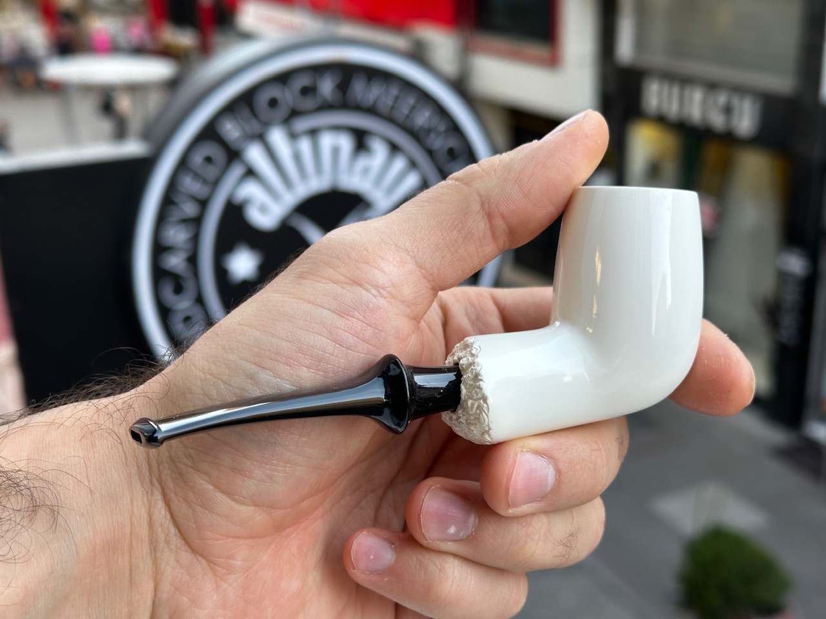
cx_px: 413
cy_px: 310
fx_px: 1145
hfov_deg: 39.7
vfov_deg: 30.3
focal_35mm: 48
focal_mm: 6.86
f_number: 1.78
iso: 50
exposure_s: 1/121
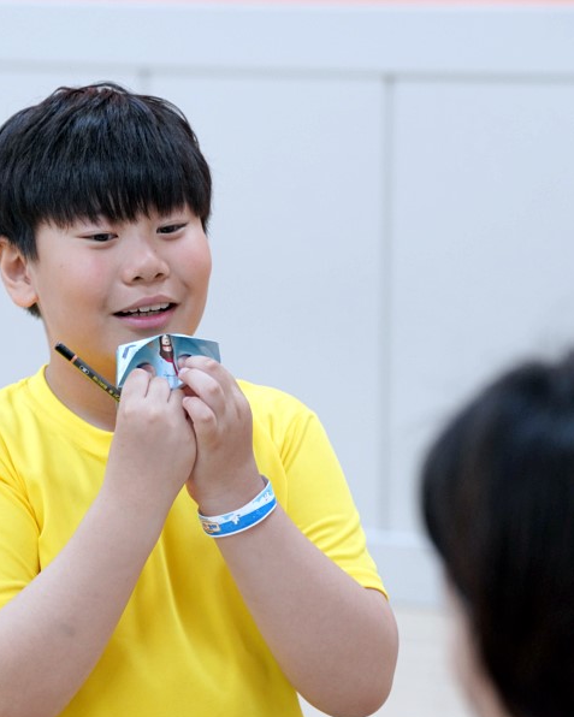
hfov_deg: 8.3
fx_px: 3970
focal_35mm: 187
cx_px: 188
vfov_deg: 10.3
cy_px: 360
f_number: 4
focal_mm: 132
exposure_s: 1/160
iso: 2000
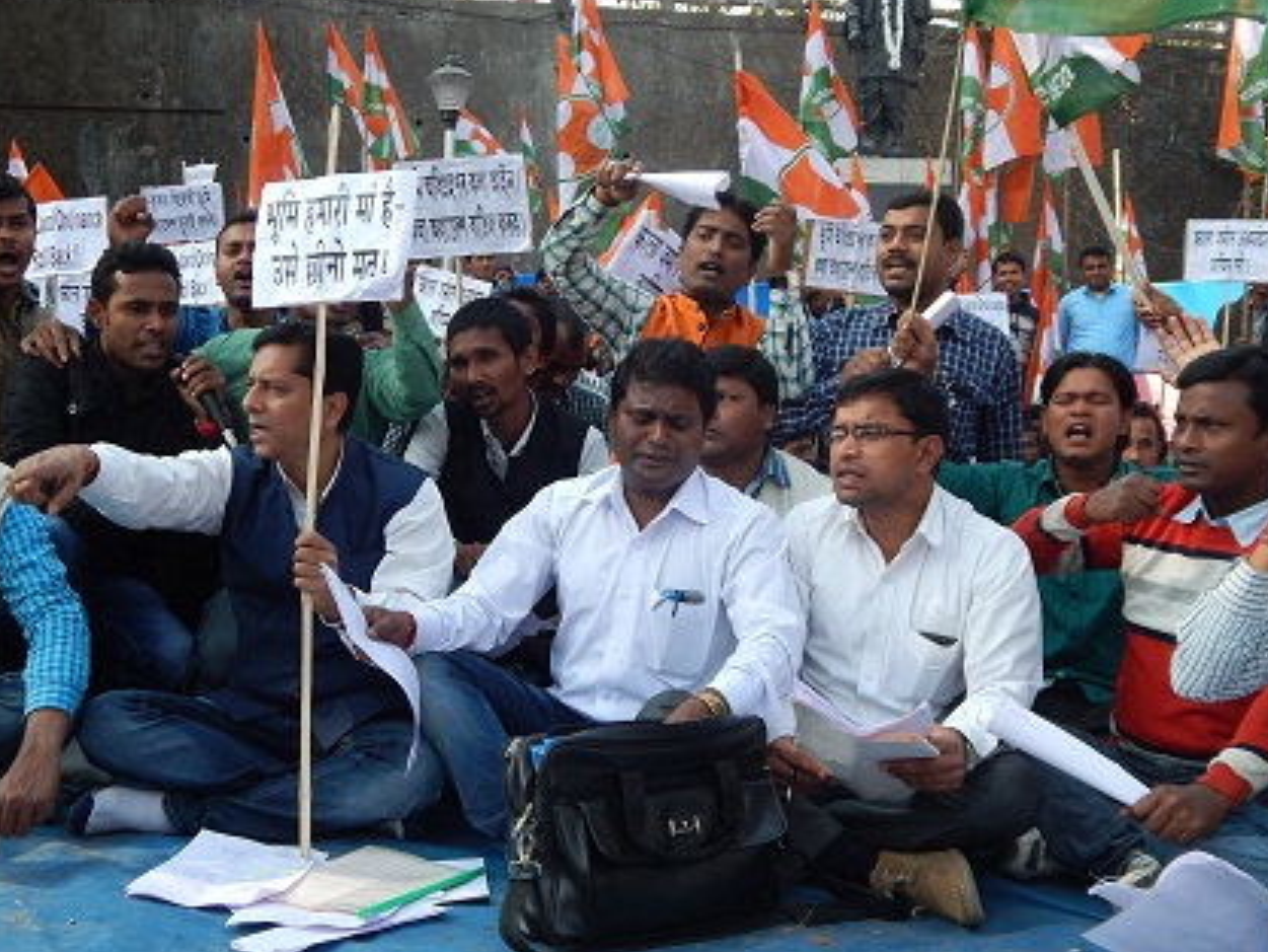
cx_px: 581
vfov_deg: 34.4
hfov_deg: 44.7
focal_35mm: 42
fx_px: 1539
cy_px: 476
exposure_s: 1/400
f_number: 3.3
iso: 125
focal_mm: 6.1
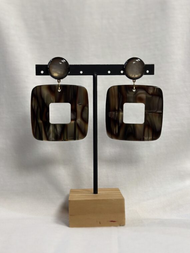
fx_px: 351
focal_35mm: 48
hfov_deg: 30.3
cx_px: 95
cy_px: 126
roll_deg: +0.2
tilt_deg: -11.6
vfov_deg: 39.7
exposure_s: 1/100
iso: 64
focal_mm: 6.86
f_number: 1.78
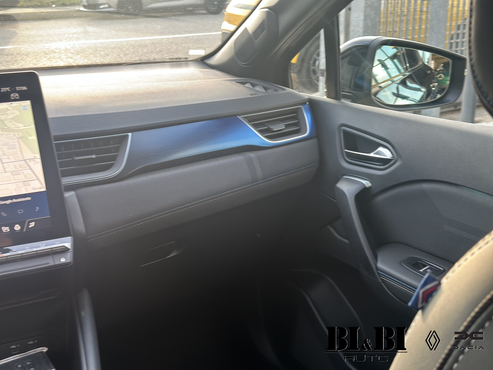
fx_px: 684
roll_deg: +0.0
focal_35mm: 48
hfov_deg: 39.7
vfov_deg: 30.3
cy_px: 185
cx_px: 246
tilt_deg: -18.8
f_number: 1.78
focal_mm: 6.86
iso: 100
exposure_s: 1/121
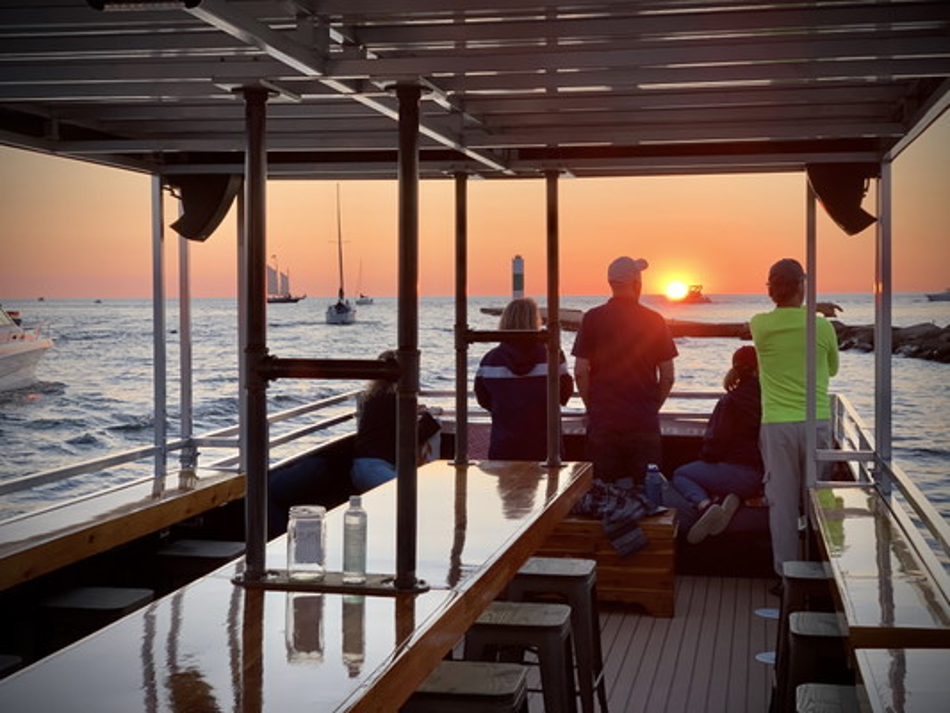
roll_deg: -0.6
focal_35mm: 52
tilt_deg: -2.7
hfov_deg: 36.8
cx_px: 475
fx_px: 1427
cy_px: 356
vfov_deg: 28.0
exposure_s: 1/122
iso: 32
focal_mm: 6
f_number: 2.4
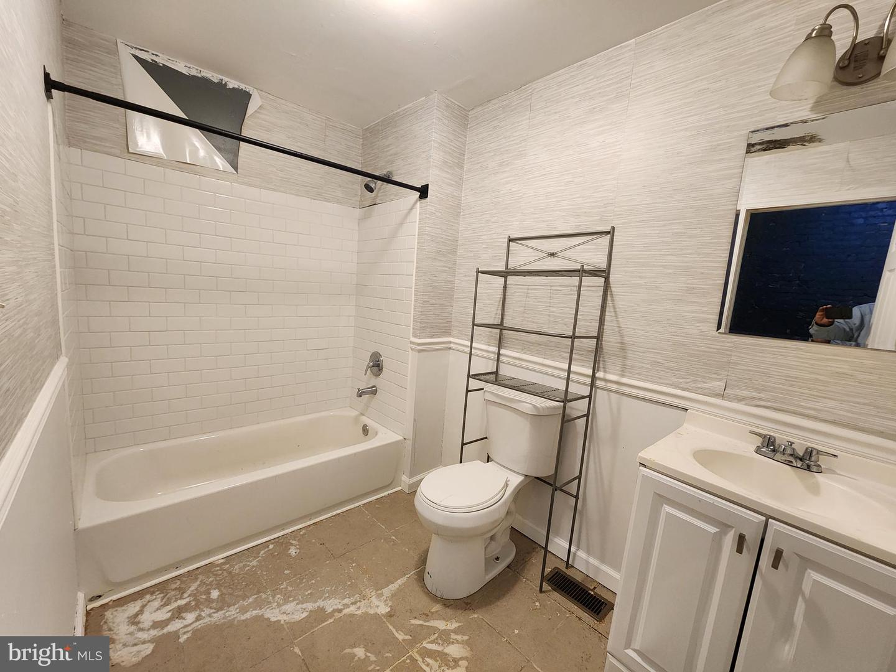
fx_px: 336
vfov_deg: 89.9
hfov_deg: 106.2
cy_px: 336
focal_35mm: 13
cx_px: 448
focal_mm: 2.2
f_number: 2.2
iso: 320
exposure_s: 1/60
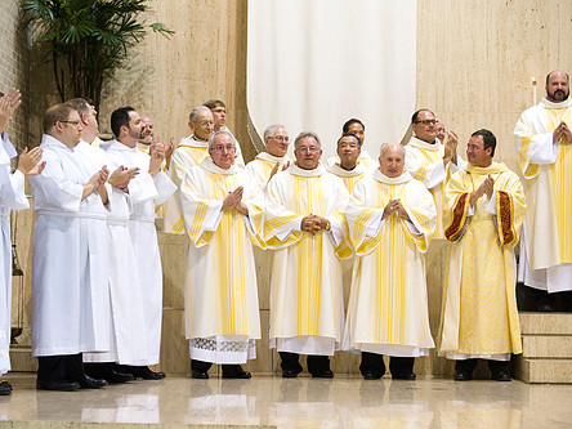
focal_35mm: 113
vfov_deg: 13.1
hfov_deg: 17.4
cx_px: 249
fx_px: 1867
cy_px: 216
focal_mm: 90
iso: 2000
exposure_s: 1/160
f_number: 2.8
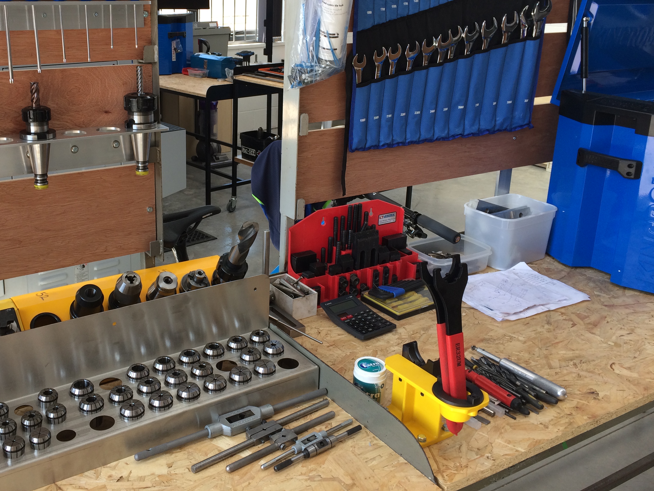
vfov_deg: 38.4
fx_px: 699
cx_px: 238
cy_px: 186
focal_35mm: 37
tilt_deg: -16.6
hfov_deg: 49.6
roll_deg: -0.1
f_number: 2.2
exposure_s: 1/123
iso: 32
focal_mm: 4.15
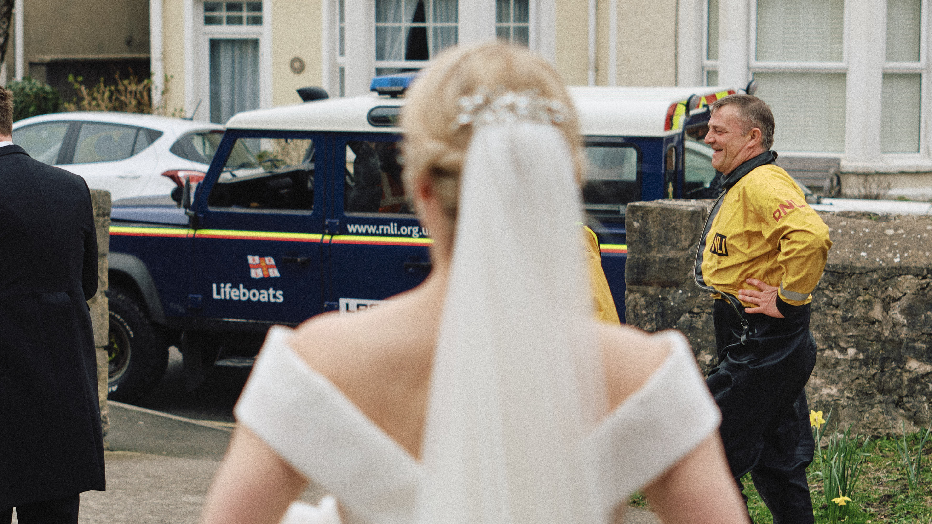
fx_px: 2570
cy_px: 369
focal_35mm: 104
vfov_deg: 11.6
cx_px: 471
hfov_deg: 20.6
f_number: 2
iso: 125
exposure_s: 1/1100
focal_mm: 33
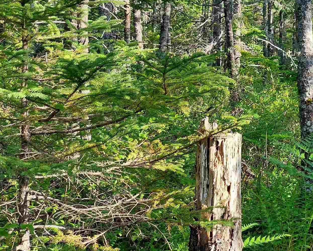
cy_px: 105
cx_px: 383
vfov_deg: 26.2
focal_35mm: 58
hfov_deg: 28.1
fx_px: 537
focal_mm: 5.23
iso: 25
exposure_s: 1/120
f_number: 1.8
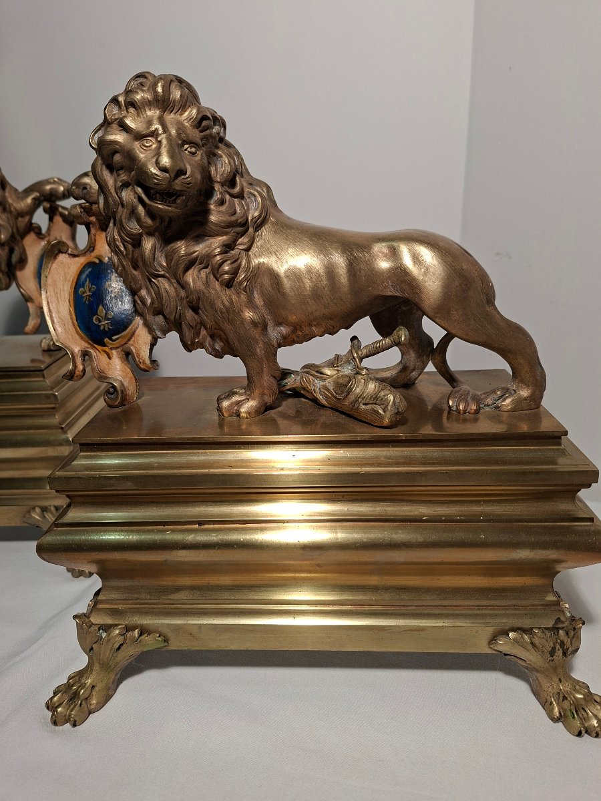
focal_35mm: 23
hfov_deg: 58.9
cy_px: 400
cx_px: 300
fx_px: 532
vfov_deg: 73.9
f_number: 1.8
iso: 64
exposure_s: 1/100
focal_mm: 5.54
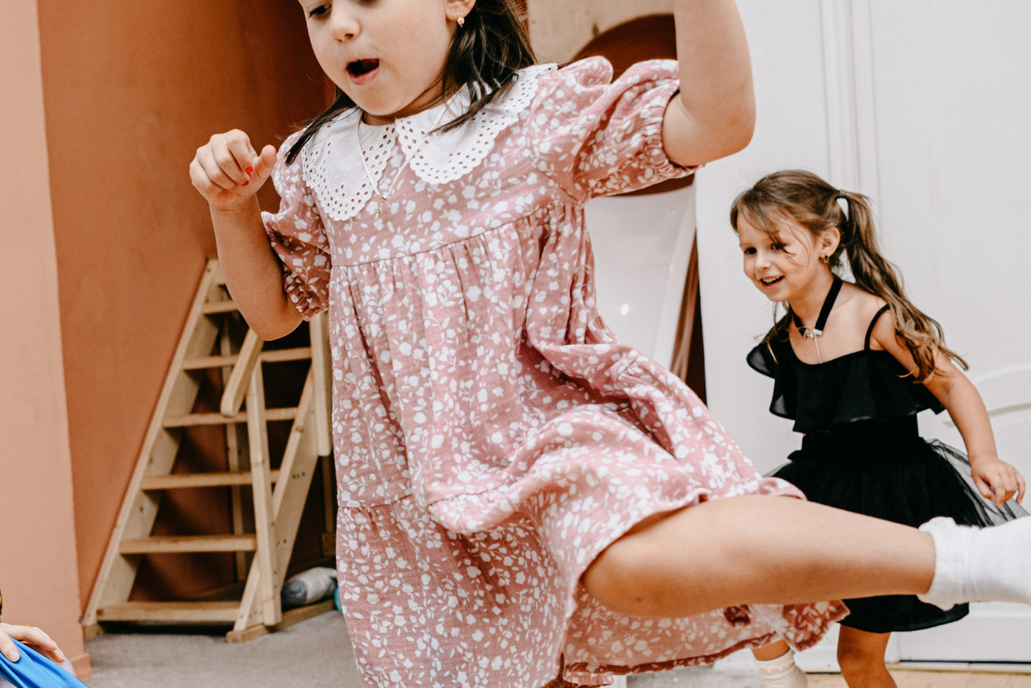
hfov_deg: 34.1
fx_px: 1661
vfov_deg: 23.2
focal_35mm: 58
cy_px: 481
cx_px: 331
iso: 160
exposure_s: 1/160
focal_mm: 29
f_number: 3.5
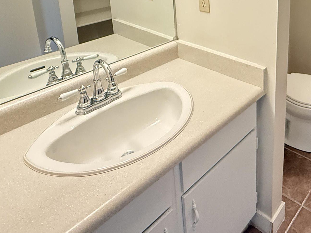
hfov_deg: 50.3
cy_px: -1
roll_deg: -1.1
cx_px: 269
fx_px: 296
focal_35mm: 33
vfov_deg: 38.1
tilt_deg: -13.8
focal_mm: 2.22
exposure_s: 1/60
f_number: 2.2
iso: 640
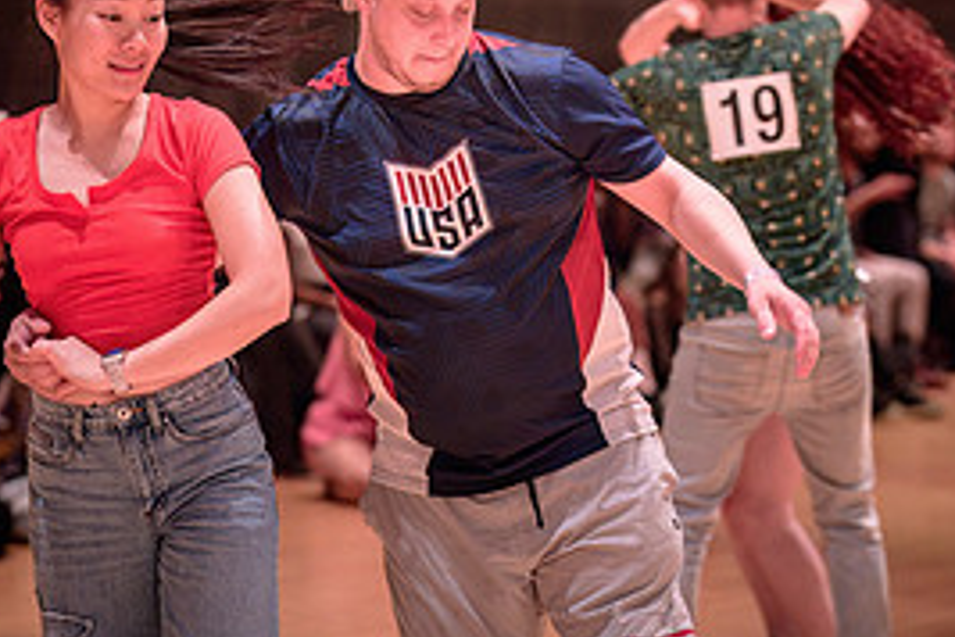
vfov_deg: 9.6
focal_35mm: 143
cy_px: 435
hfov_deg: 14.3
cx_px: 753
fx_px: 3793
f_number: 1.4
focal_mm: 50
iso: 1600
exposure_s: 1/250
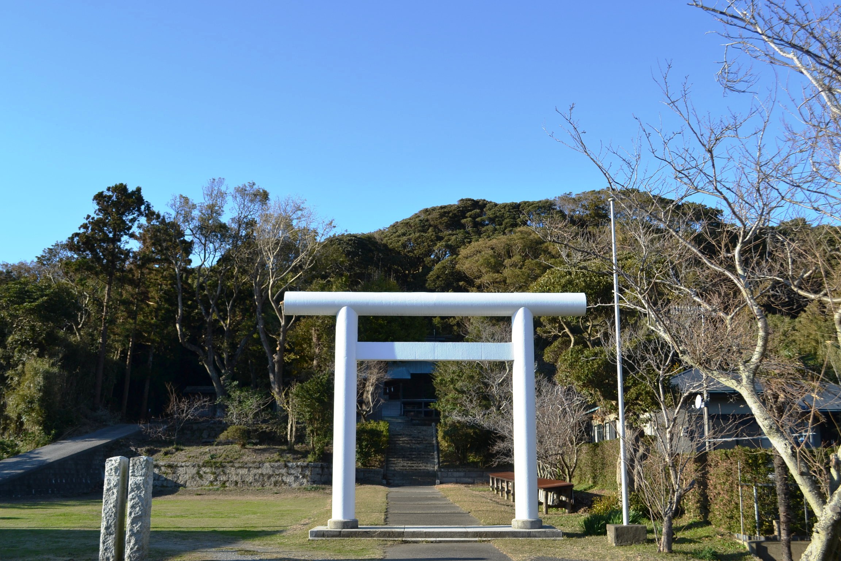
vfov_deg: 36.9
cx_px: 420
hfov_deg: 53.1
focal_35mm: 36
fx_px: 841
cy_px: 280
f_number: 7.1
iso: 100
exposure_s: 1/200
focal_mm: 24
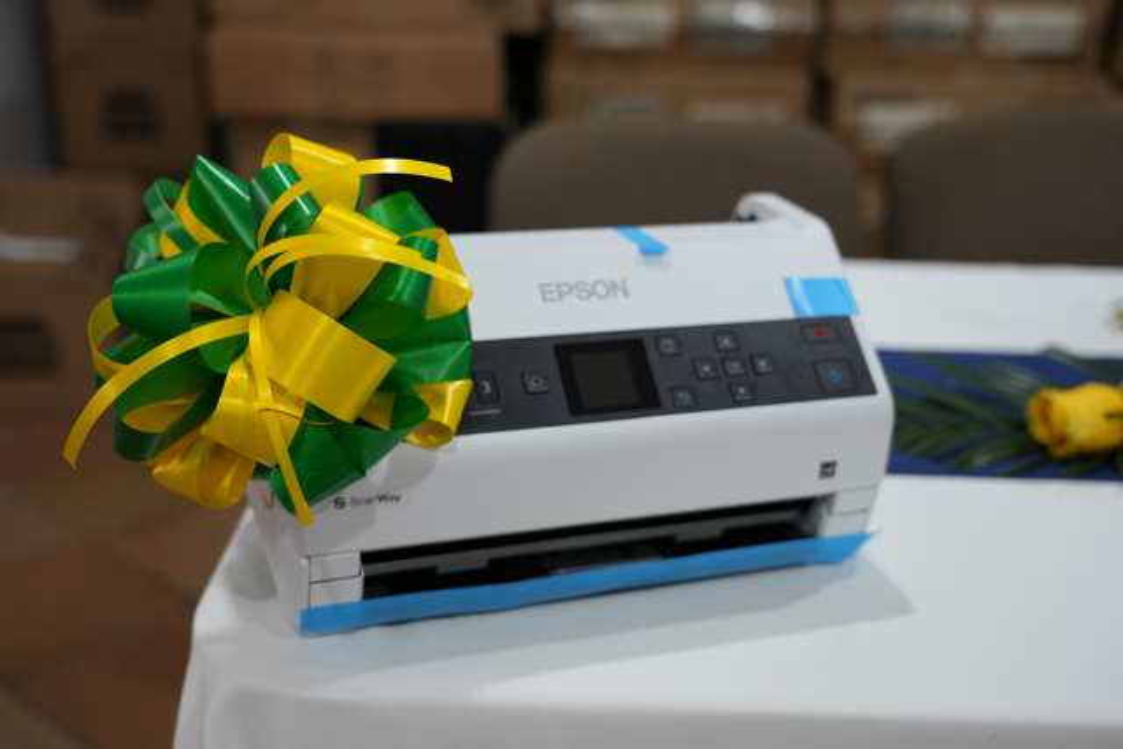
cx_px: 562
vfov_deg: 32.6
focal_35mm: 41
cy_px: 374
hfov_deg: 47.4
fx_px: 1279
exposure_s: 1/160
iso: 2500
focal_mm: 41
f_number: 4
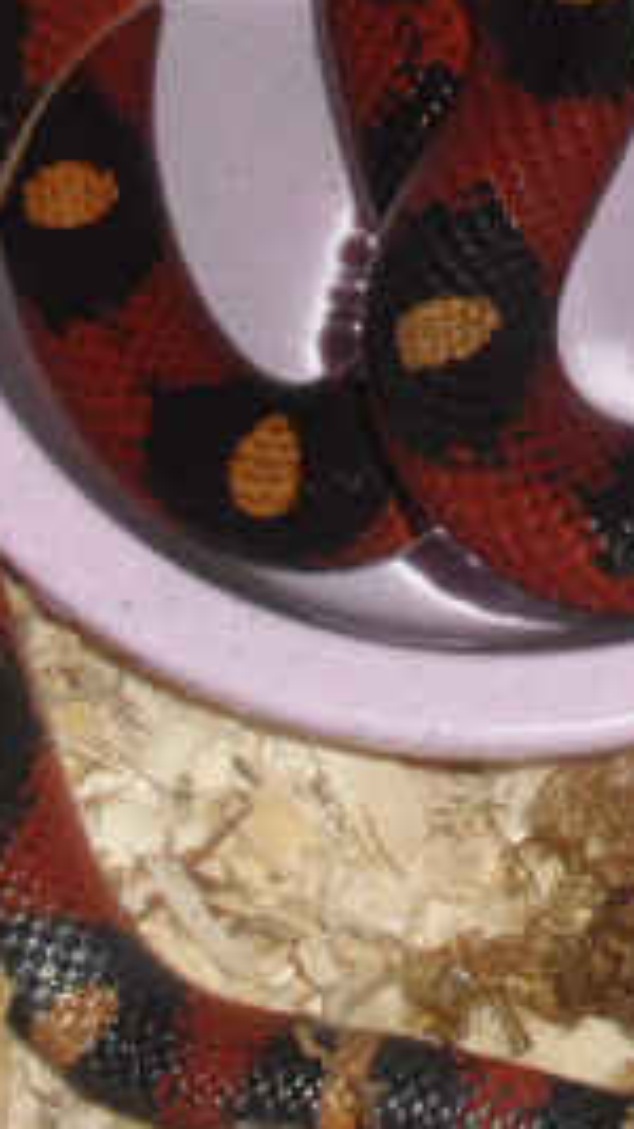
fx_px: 5774
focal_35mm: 193
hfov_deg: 6.3
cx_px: 727
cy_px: 195
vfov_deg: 11.1
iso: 100
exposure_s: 1/60
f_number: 4.6
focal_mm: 13.1
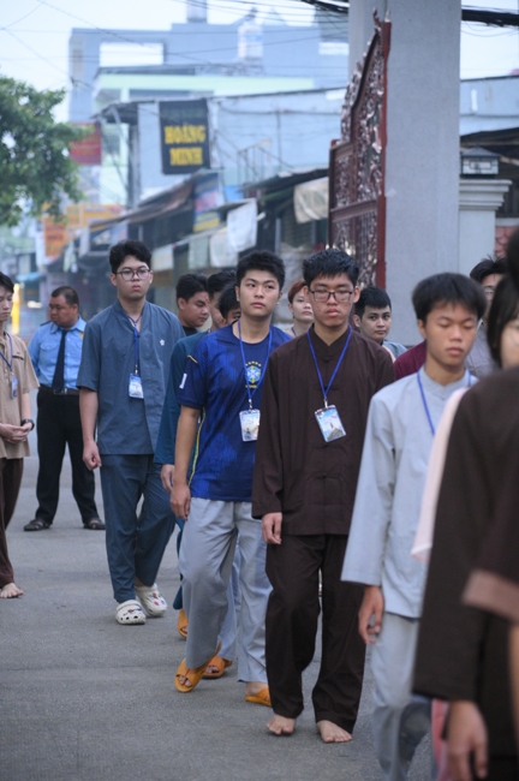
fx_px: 2600
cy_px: 390
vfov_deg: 17.1
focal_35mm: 120
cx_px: 260
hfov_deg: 11.4
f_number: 4
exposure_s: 1/100
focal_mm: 120
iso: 6400
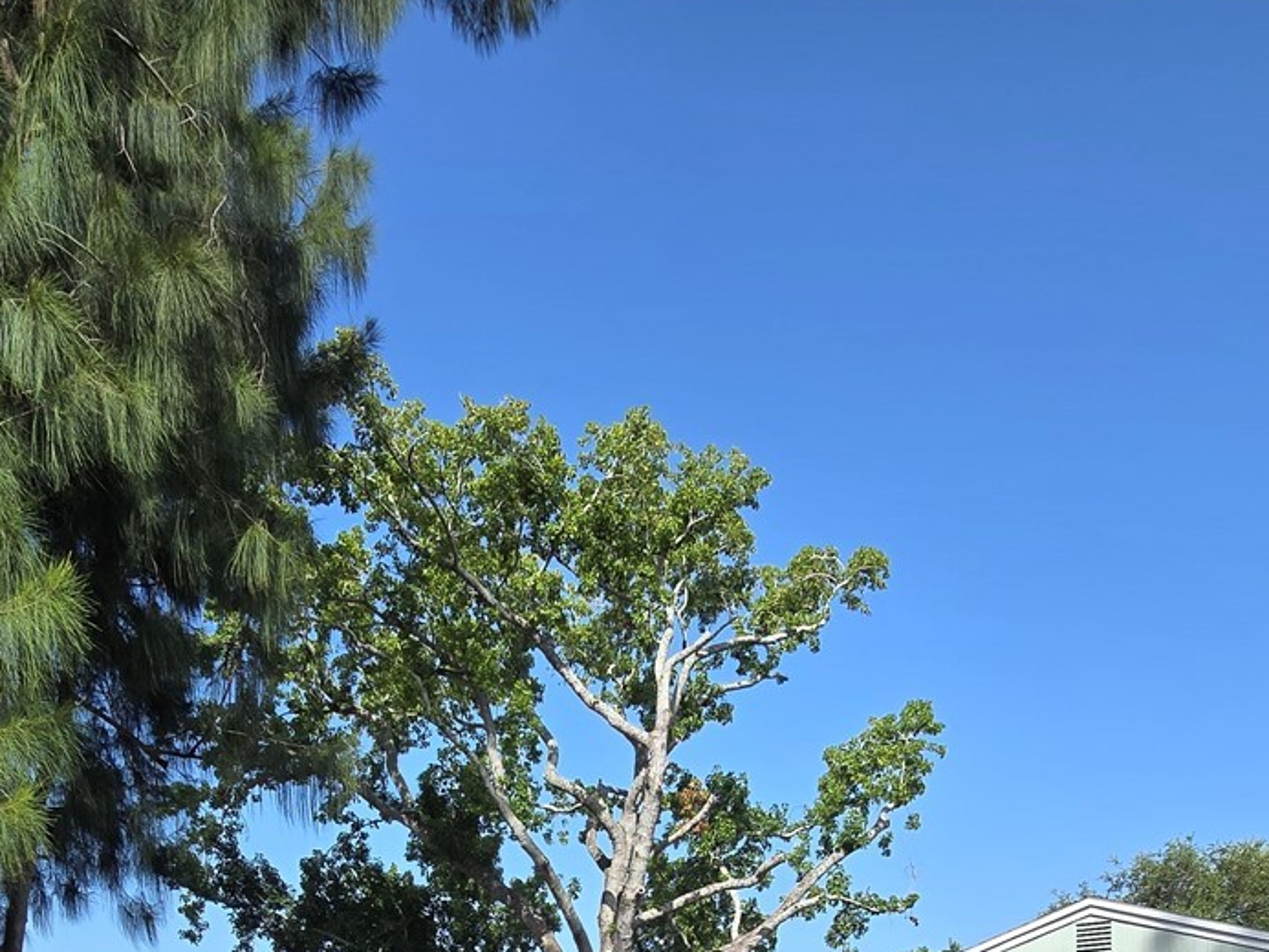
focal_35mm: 30
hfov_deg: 59.6
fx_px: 1100
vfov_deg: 37.9
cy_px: 1078
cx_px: 522
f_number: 2.2
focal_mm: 2.2
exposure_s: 1/1410
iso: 50
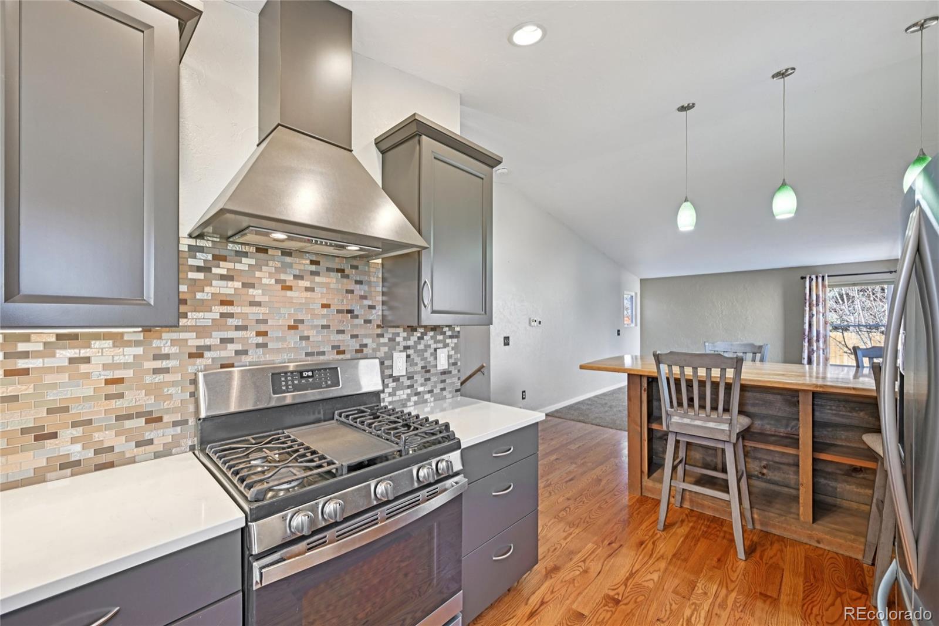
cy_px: 313
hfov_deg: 104.3
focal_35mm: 14
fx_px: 365
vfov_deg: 81.2
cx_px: 470
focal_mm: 14
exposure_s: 1/13
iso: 400
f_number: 8
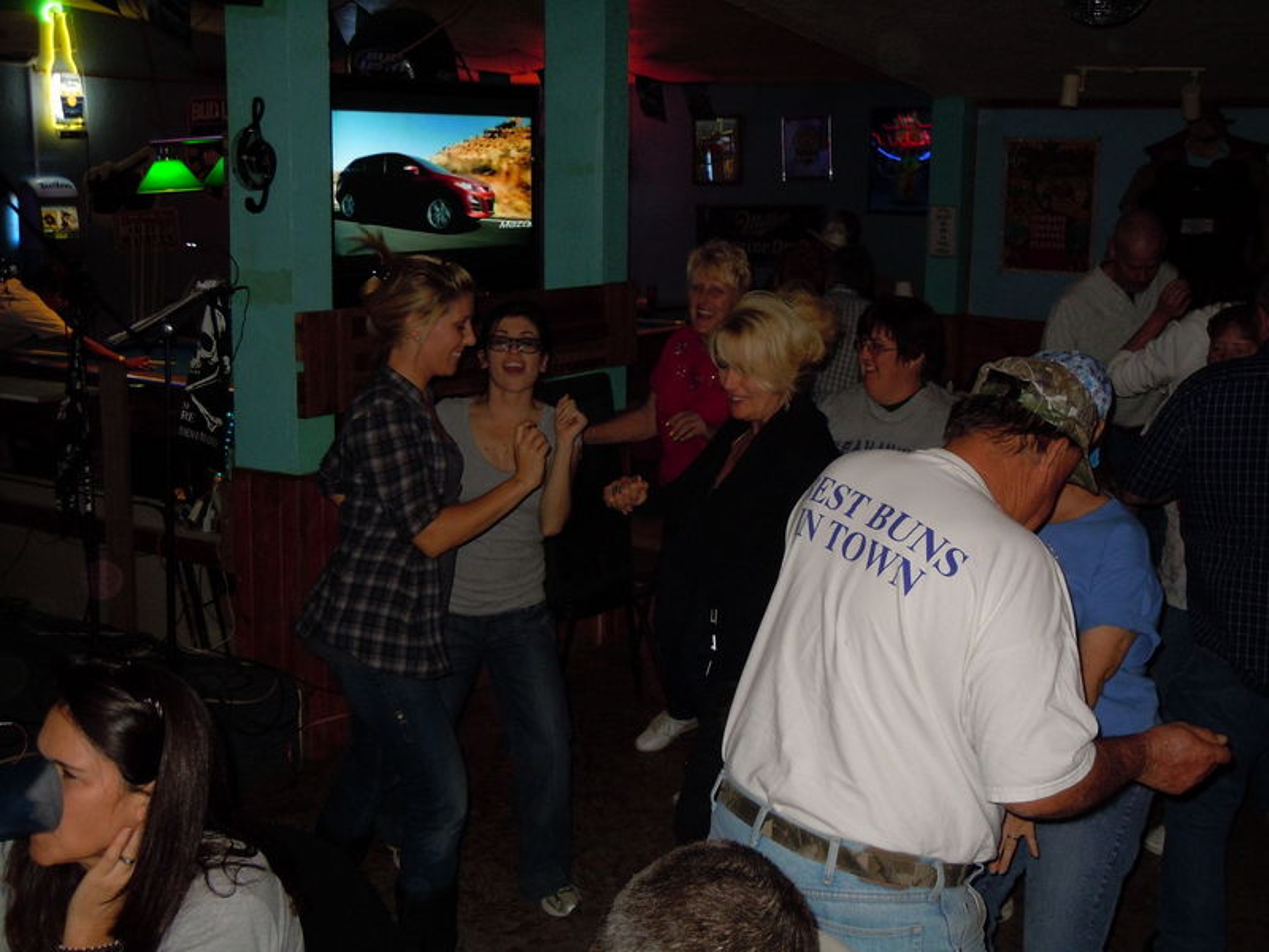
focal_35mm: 45
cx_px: 634
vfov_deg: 32.2
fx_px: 1650
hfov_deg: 42.1
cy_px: 476
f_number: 3.8
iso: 320
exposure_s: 1/30
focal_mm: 8.1
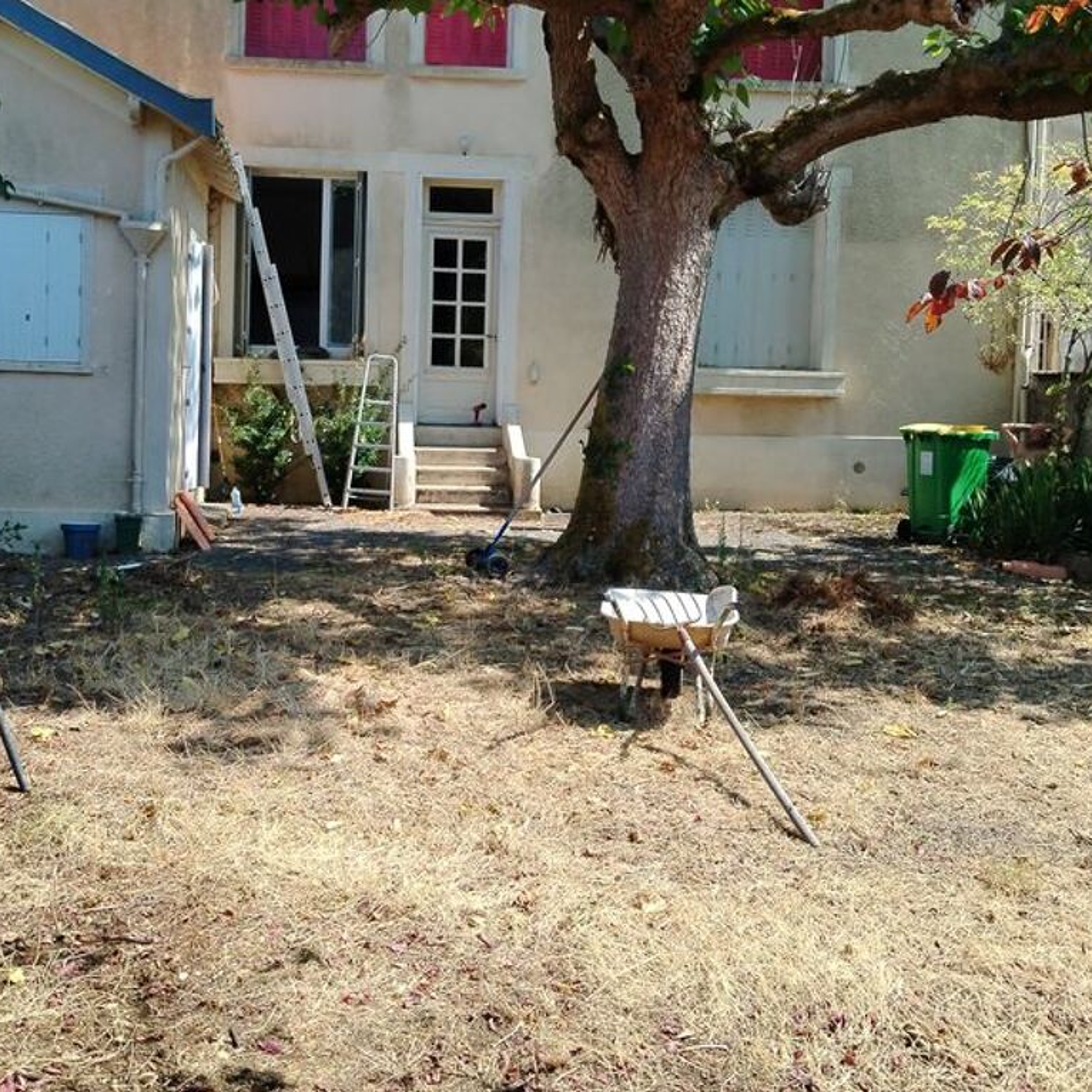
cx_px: 472
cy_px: 403
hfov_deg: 41.8
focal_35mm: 40
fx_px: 1428
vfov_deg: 41.5
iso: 100
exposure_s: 1/799
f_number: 1.8
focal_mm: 4.25
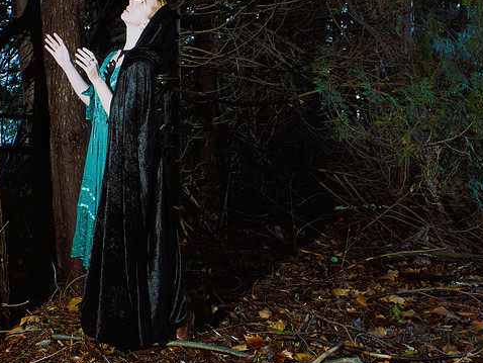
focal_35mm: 42
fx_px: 586
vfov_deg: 34.4
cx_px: 237
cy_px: 174
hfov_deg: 44.8
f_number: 5.6
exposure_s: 1/60
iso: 400
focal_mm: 24
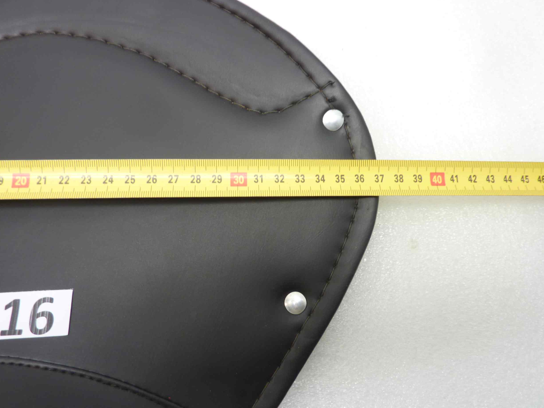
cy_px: 207
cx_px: 280
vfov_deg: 53.1
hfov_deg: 67.3
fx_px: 409
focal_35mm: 26
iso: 80
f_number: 3.3
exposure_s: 1/8
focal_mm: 4.1
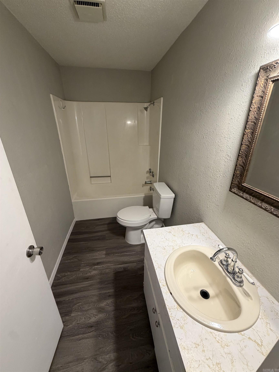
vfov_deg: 102.1
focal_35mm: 14
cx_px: 140
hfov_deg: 85.7
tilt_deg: -22.4
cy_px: 186
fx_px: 150
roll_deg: -0.3
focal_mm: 2.22
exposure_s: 1/60
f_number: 2.2
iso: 250
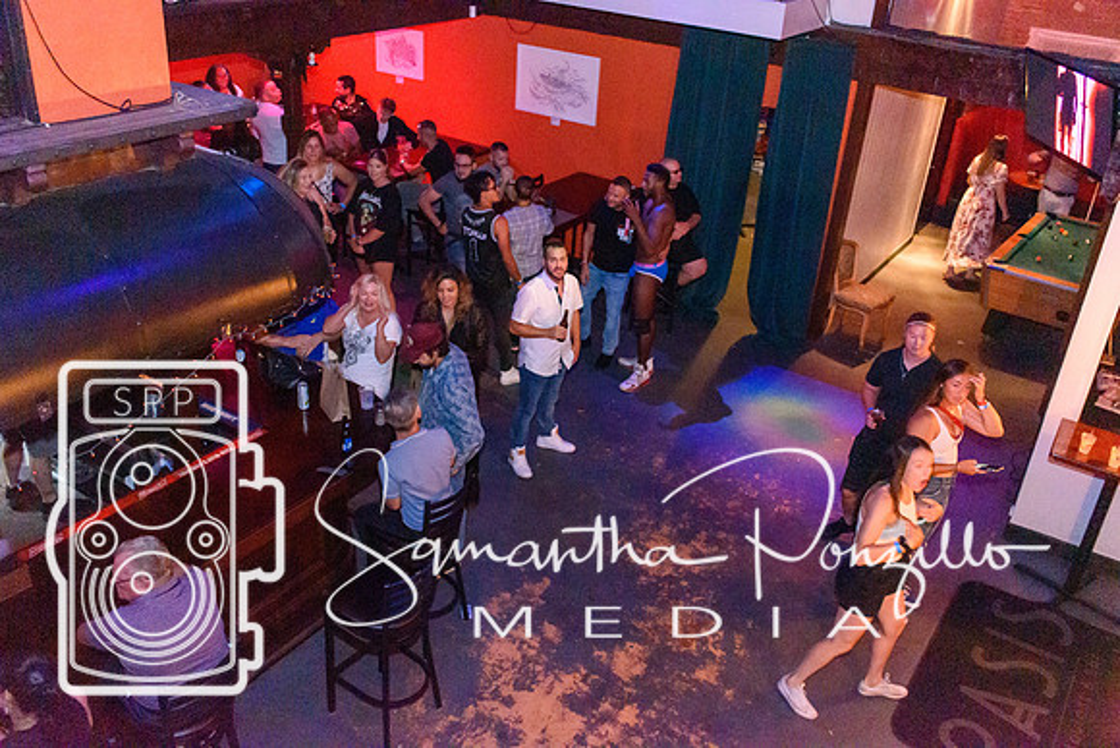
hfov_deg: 57.2
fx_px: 1027
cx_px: 560
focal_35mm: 33
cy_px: 374
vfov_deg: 40.0
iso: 6400
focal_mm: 22
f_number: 3.8
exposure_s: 1/60
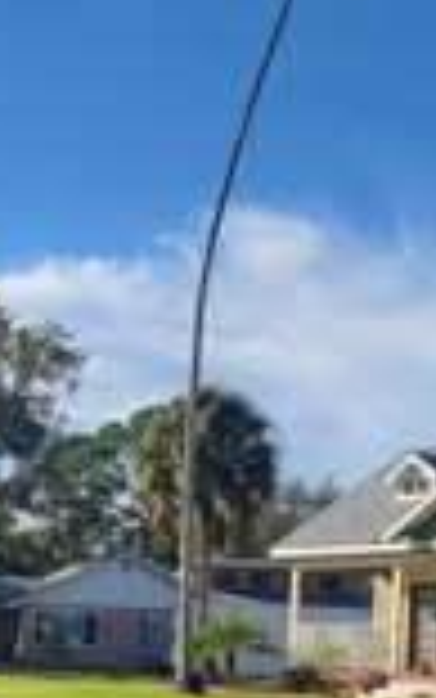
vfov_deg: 25.1
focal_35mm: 79
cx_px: -135
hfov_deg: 15.7
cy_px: 662
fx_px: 1501
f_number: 1.8
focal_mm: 6.7
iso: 16
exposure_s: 1/645
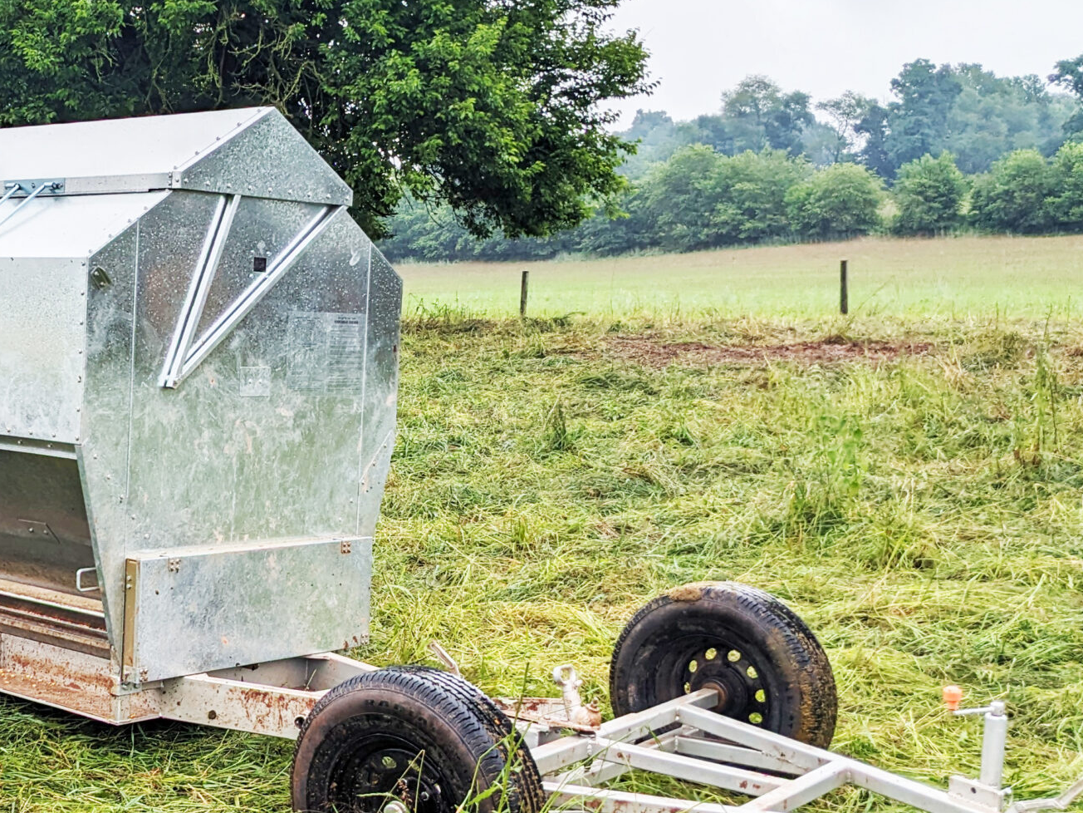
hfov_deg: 34.6
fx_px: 1658
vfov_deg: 27.5
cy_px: 421
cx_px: 154
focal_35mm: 53
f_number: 1.73
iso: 47
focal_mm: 4.38
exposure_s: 1/1170
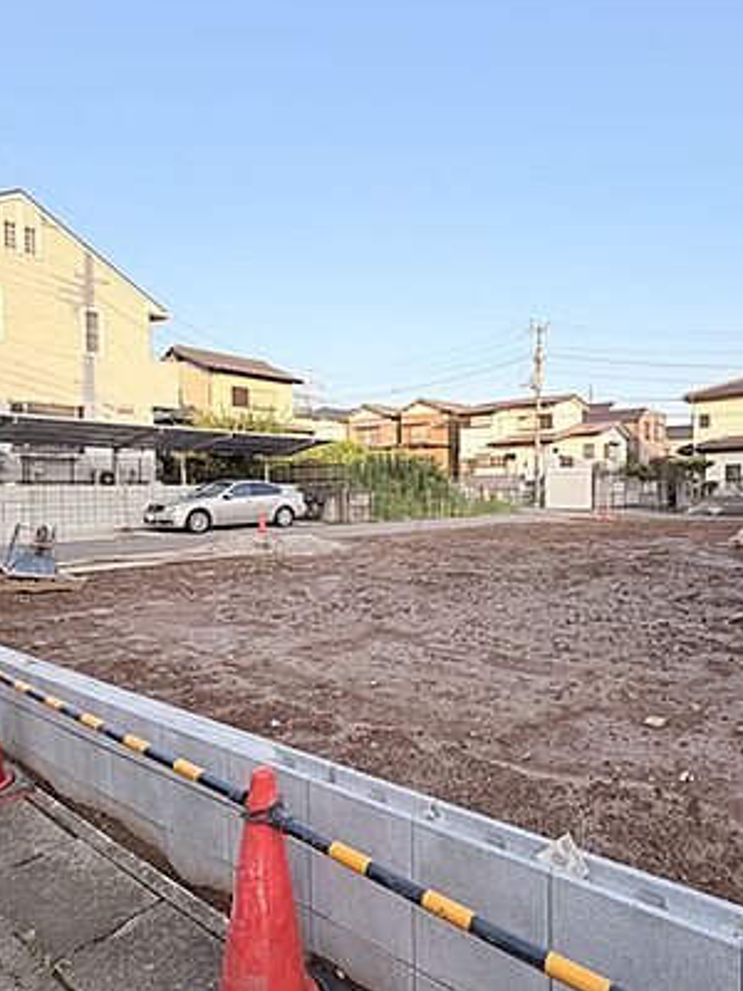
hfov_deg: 62.2
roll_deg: +1.1
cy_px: 505
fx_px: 601
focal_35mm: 21
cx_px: 480
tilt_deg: -1.8
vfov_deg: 79.0
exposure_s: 1/502
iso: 50
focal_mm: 2.22
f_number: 2.2
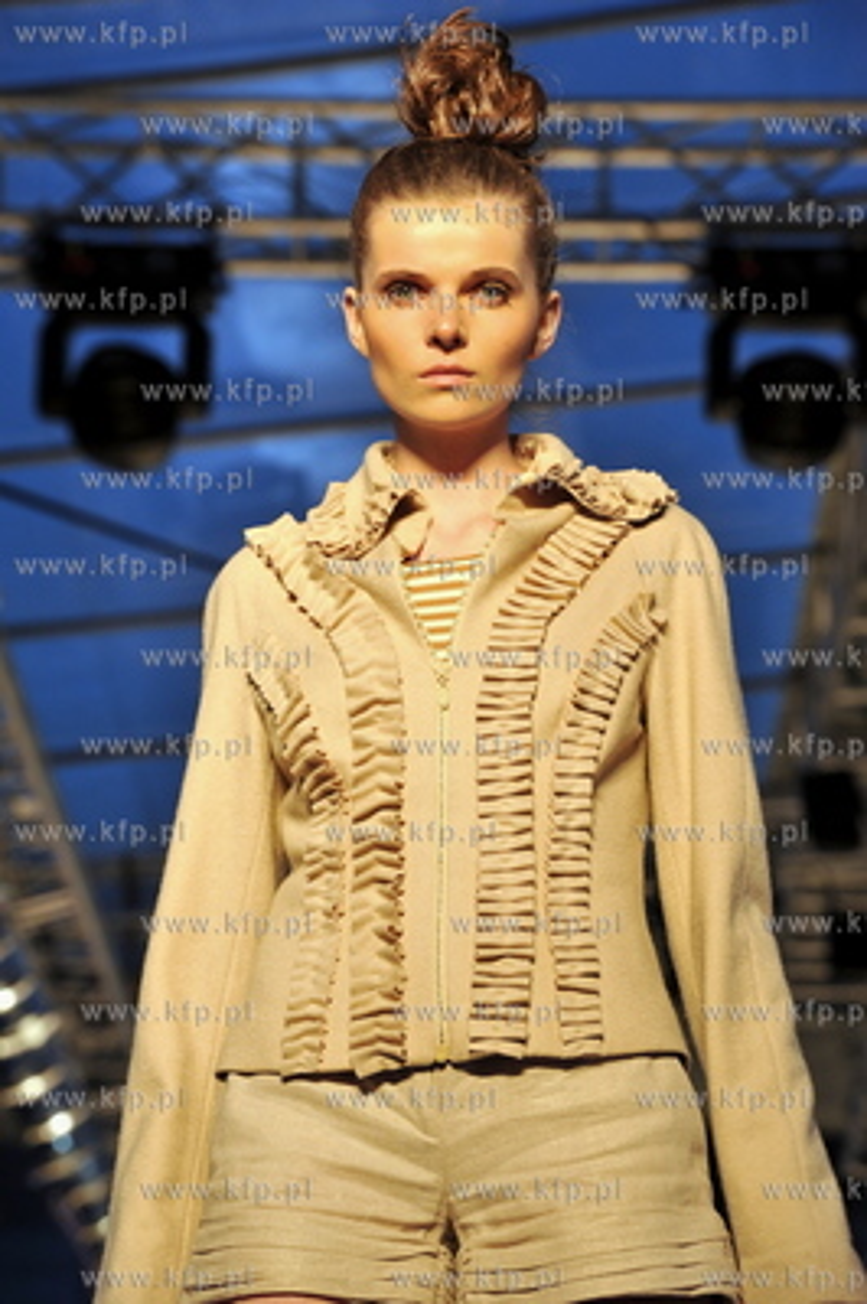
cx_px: 434
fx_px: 5790
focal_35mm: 160
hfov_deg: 8.6
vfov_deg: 12.8
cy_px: 652
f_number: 9
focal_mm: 160
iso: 1000
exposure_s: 1/320
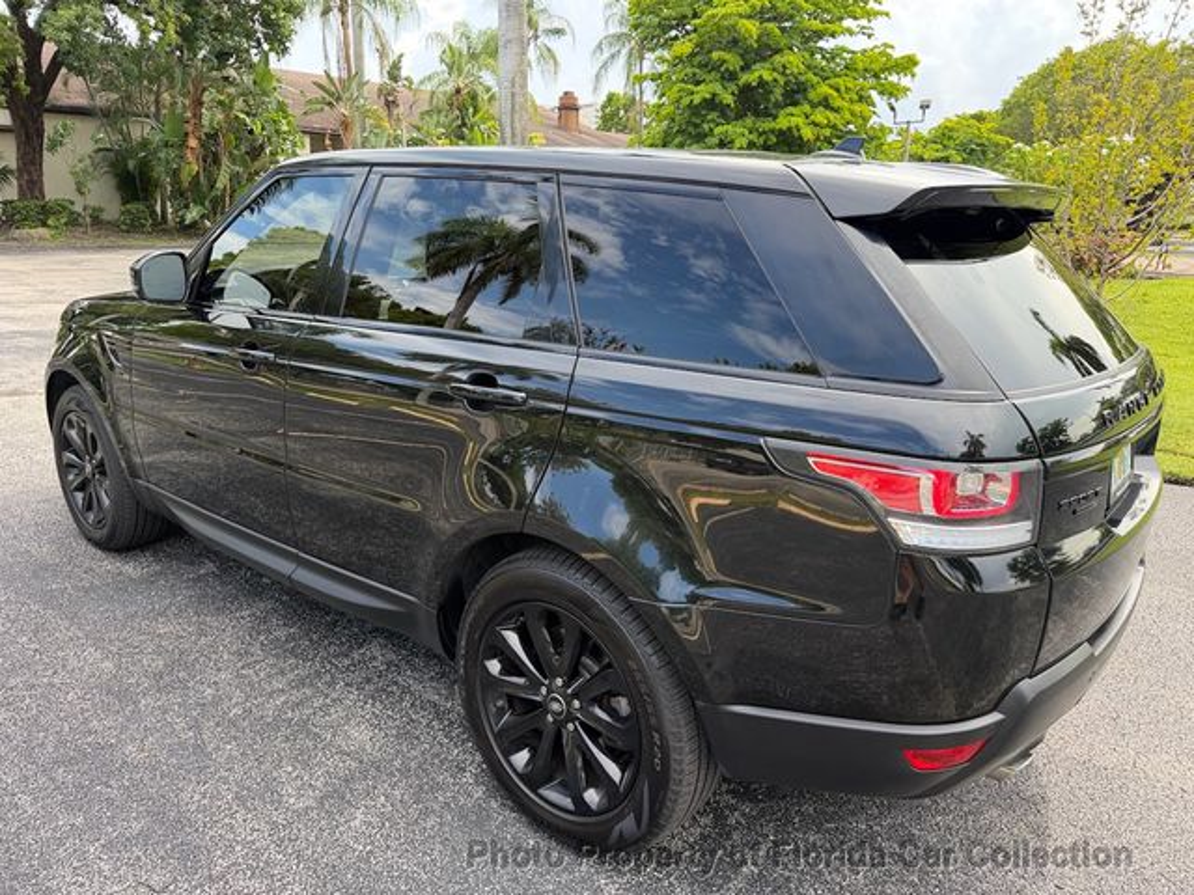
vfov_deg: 56.8
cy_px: 448
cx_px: 597
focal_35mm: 24
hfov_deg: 71.6
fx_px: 828
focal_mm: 6.76
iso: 100
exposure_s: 1/622
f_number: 1.78
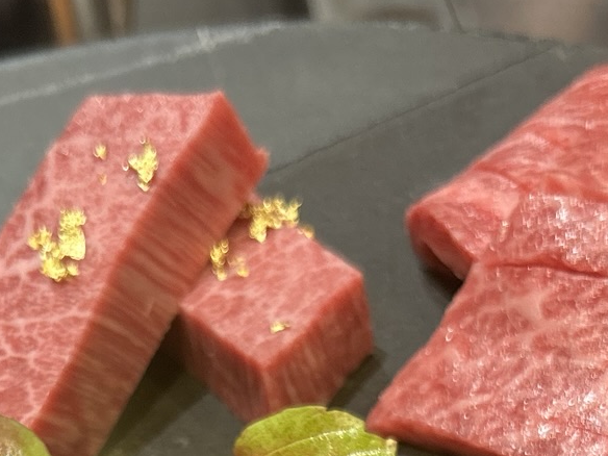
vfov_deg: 15.2
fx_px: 1563
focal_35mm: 89
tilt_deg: -39.8
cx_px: 202
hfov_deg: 21.9
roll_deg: +11.6
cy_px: 702
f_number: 1.5
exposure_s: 1/50
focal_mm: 5.7
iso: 125
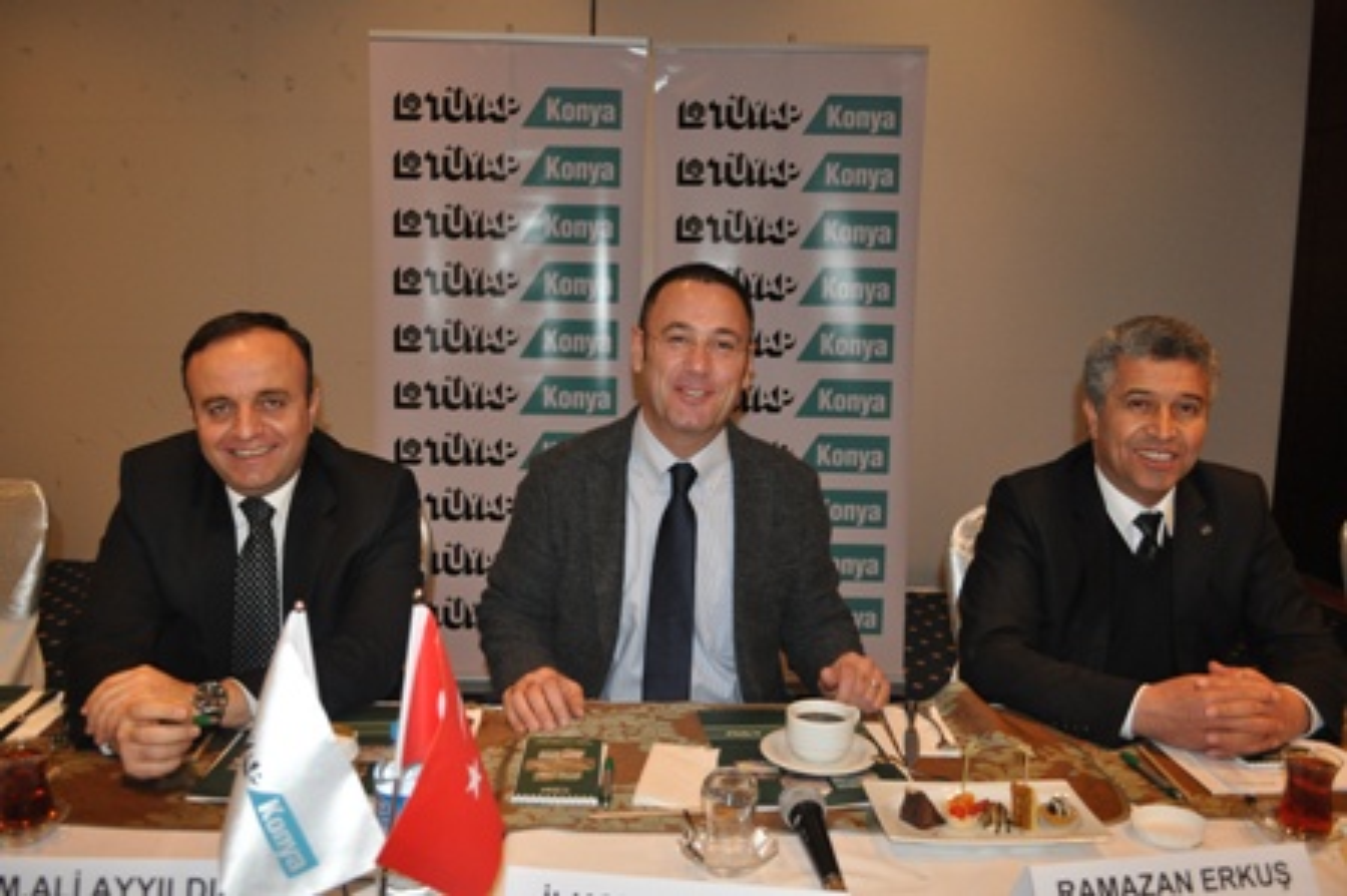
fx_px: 1234
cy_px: 448
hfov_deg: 57.3
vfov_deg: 39.9
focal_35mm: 33
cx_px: 674
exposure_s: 1/60
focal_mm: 22
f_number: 3.8
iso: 800
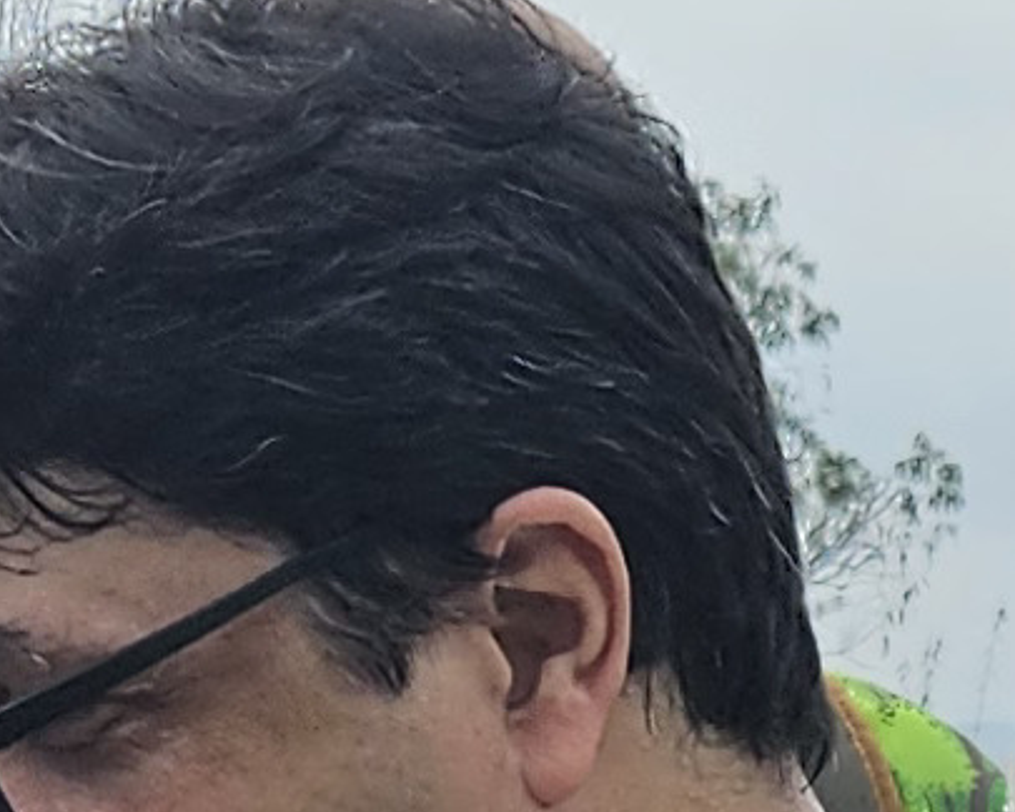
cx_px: 1421
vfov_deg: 6.8
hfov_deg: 8.5
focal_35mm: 222
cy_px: 1333
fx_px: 6669
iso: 25
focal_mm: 5.4
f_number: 1.8
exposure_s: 1/2000
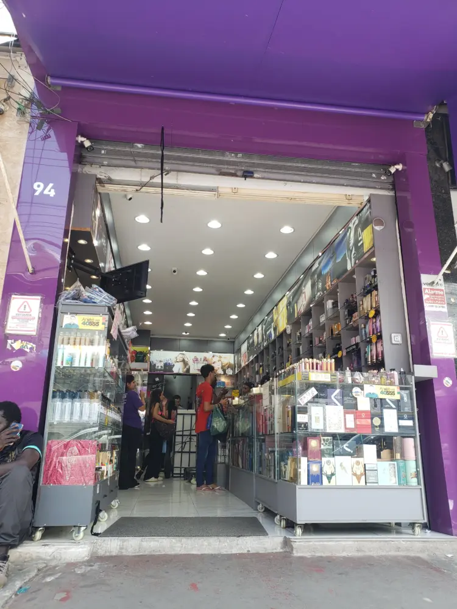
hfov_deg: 53.1
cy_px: 304
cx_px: 228
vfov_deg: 67.3
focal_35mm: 26
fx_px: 458
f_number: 2.4
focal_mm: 4.3
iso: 50
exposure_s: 1/129
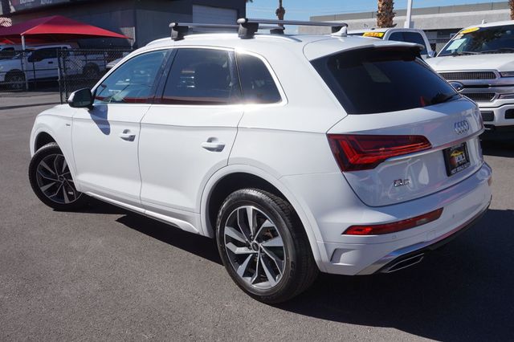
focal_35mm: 32
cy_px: 171
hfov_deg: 59.5
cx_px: 257
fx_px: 449
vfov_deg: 41.7
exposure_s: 1/200
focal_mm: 21
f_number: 11
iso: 100
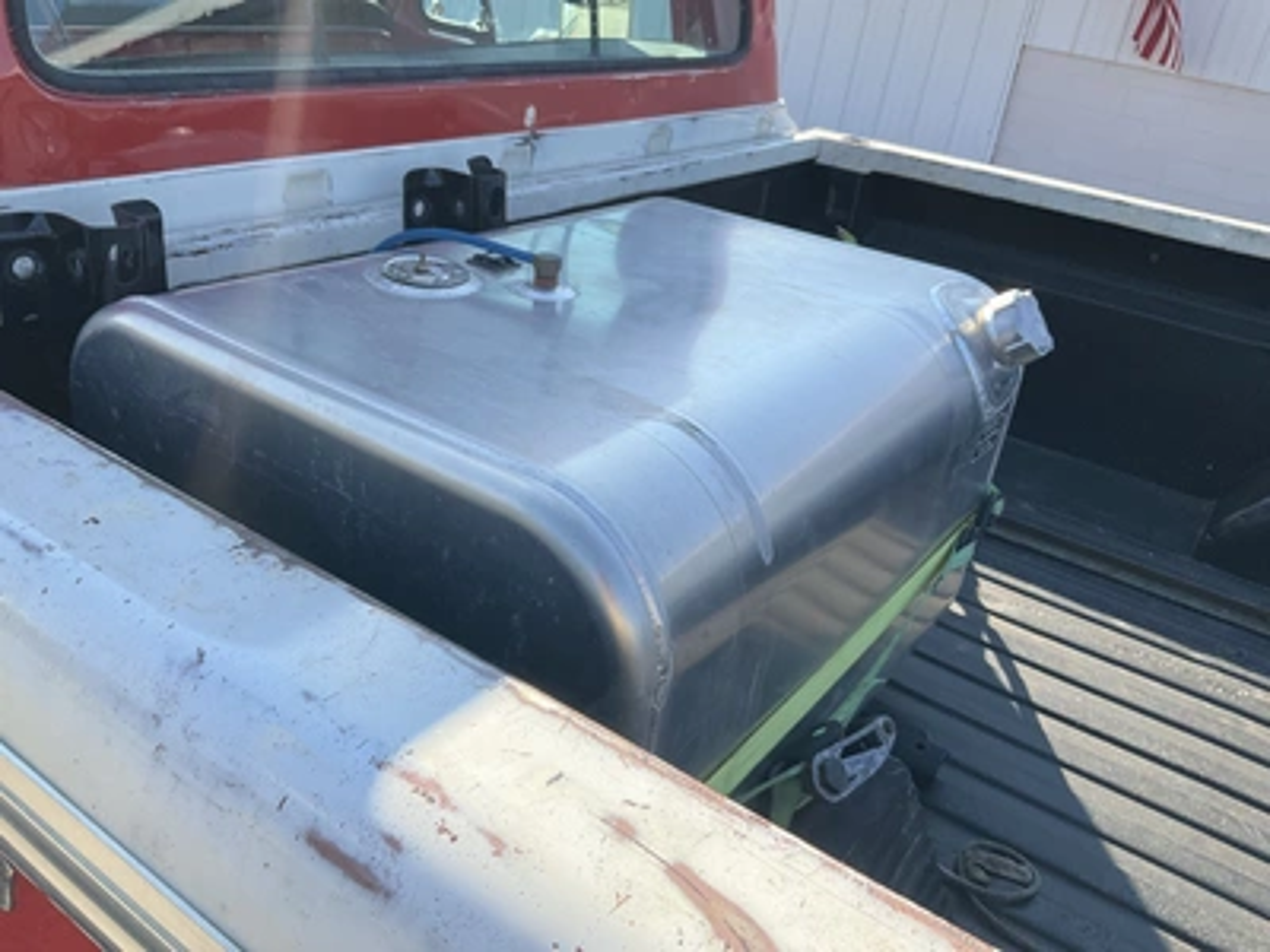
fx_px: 1064
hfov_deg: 61.7
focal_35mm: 29
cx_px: 635
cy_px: 476
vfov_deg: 48.2
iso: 25
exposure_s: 1/1015
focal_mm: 3
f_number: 1.8
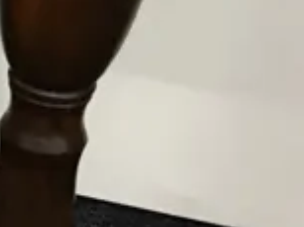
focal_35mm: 193
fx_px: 1692
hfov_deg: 9.1
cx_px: -472
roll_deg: -0.8
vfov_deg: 7.6
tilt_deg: -26.2
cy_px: 10
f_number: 2.2
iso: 80
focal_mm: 4.15
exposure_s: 1/17
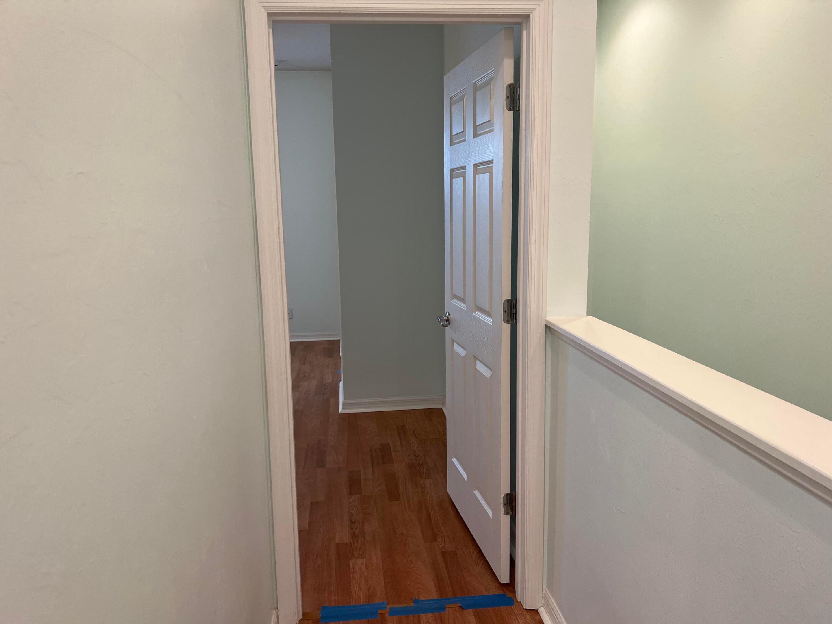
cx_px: 416
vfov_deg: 53.1
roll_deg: +2.8
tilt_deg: -9.7
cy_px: 312
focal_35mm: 26
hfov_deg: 67.3
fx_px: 625
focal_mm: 5.7
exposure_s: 1/120
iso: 125
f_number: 1.5
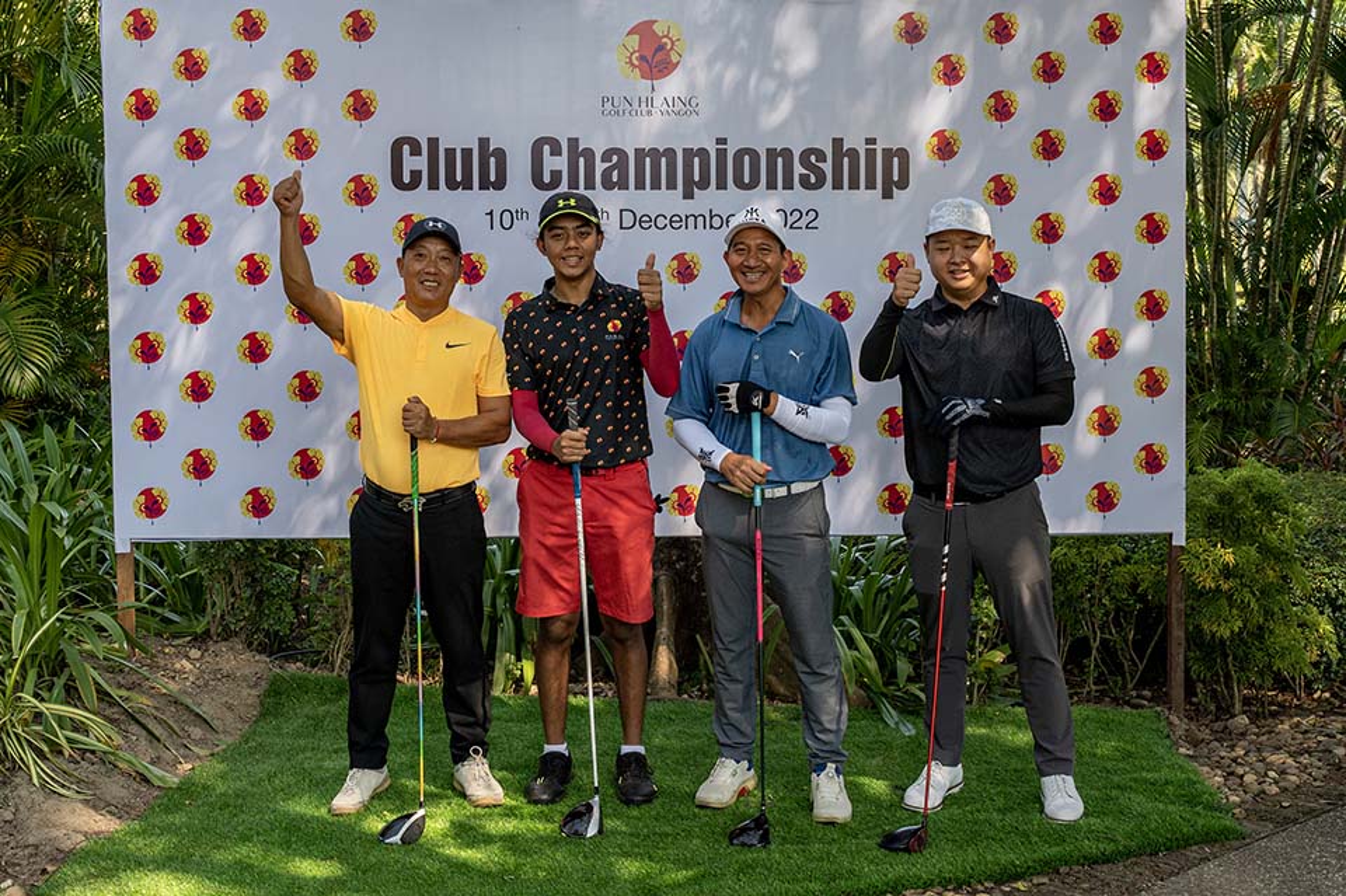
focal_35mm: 33
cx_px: 673
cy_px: 448
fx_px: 1233
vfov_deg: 39.9
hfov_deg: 57.2
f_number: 8
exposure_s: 1/320
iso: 640
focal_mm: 33
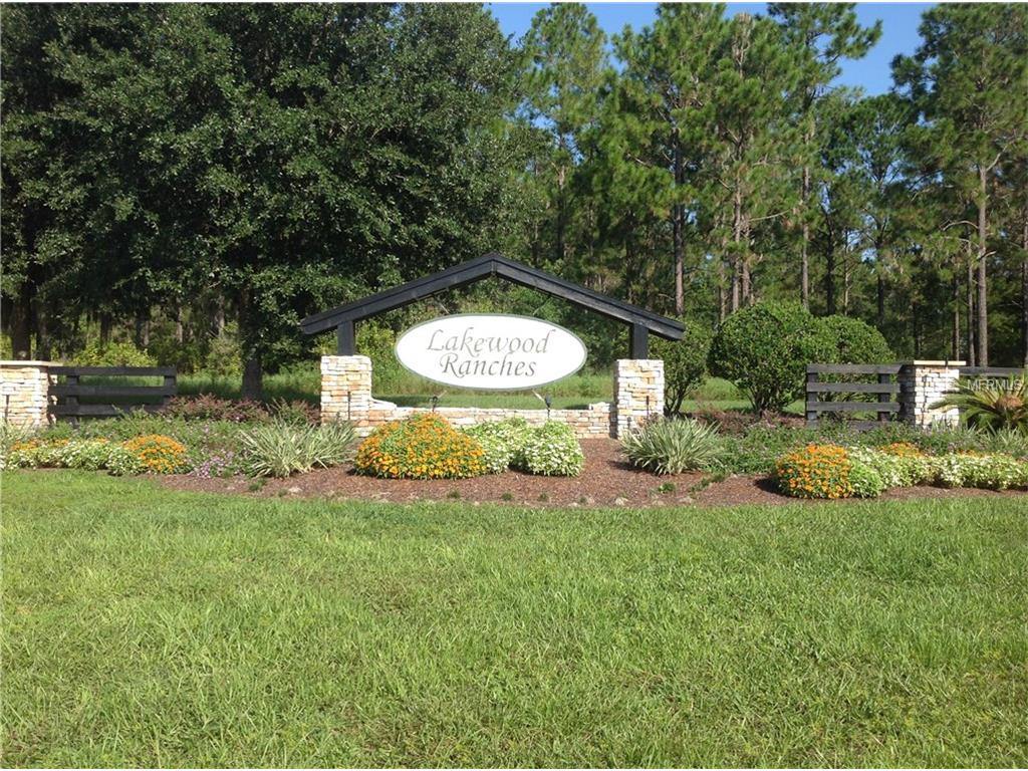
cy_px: 386
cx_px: 514
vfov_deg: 40.7
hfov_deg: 52.6
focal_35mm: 35
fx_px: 1039
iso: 50
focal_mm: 4.28
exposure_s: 1/1080
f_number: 2.4
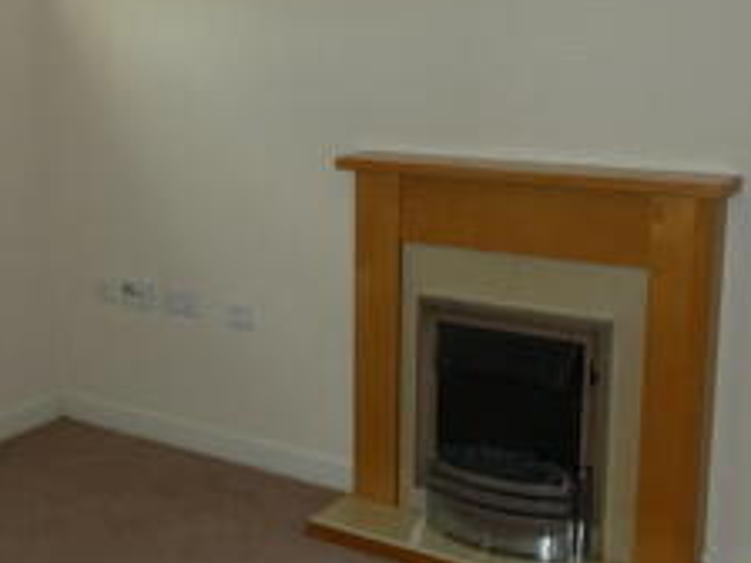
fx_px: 1128
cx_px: 277
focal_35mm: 52
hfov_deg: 36.6
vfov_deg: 28.0
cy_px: 233
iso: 80
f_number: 2.8
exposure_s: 1/60
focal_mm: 3.6
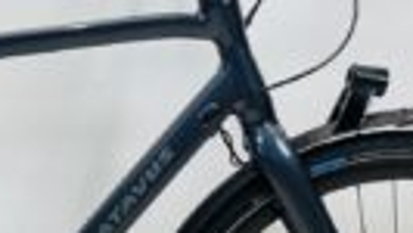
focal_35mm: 96
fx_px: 1052
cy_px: 177
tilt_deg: -8.4
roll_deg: +0.9
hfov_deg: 21.5
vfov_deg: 12.6
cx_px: 16
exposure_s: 1/100
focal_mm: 4.25
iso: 50
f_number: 1.8
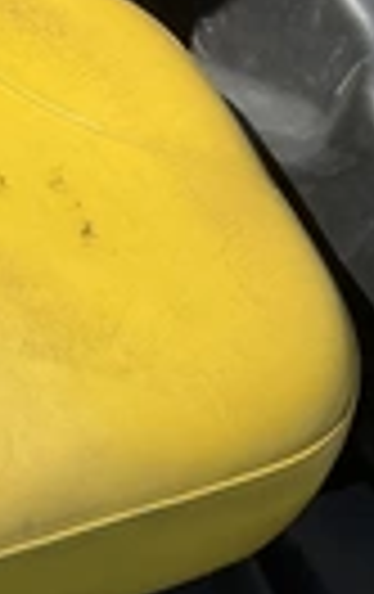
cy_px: 94
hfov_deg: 13.0
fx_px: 1510
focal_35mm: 93
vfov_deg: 21.9
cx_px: -257
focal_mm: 3
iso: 25
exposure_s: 1/2058
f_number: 1.8
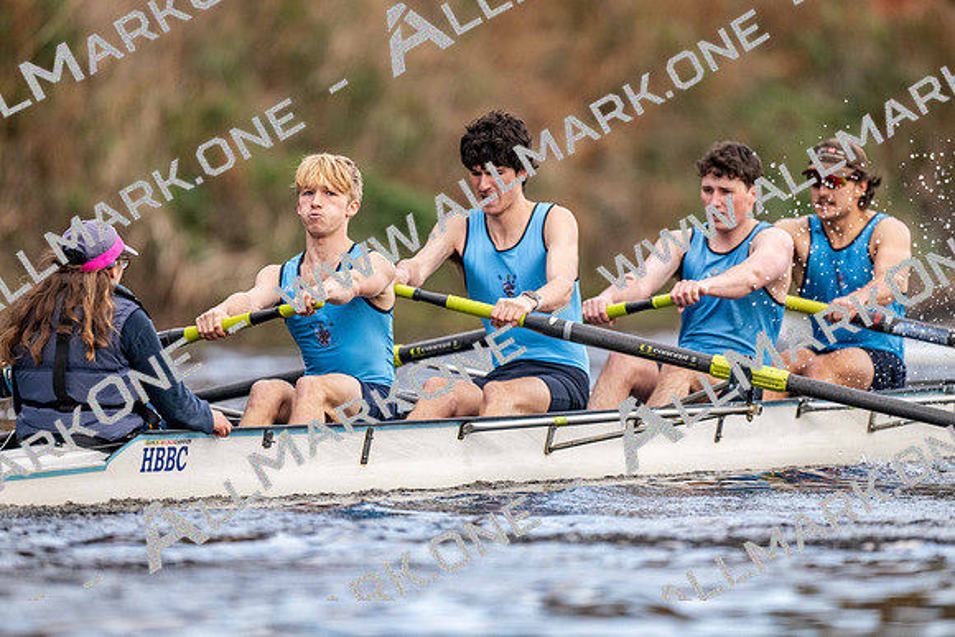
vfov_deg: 2.3
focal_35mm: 600
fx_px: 15920
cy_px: 318
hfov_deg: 3.4
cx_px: 478
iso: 1600
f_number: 4
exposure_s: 1/2500
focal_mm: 600
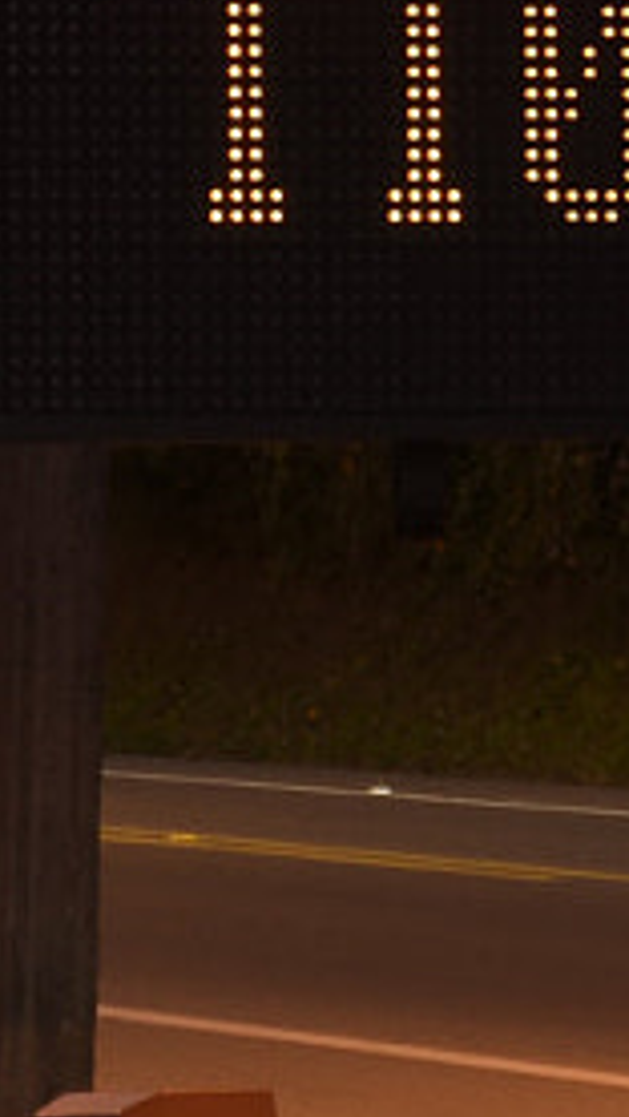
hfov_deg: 2.6
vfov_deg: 4.8
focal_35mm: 453
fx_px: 13420
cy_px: 24
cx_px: 2411
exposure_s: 1.6
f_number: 7.1
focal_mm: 50
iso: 100
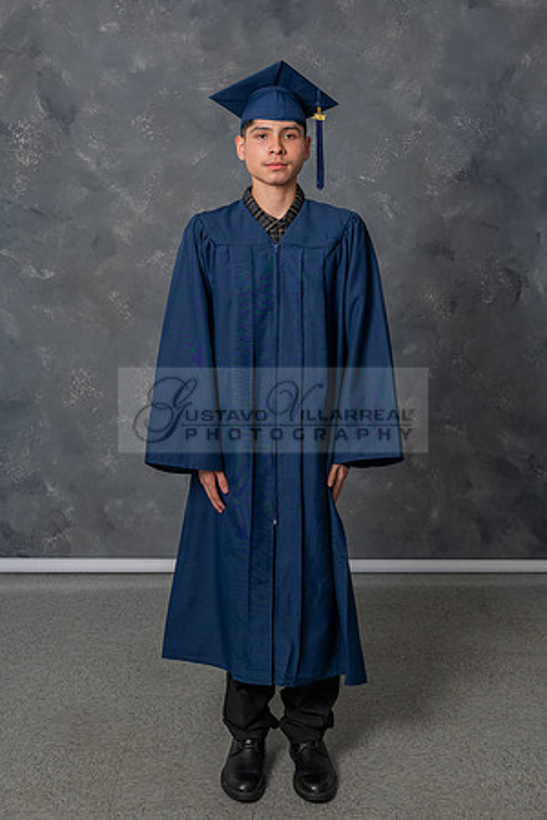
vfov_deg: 40.0
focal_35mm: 49
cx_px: 269
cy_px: 269
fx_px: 1113
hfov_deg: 27.6
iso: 200
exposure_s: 1/200
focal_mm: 24
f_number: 4.5
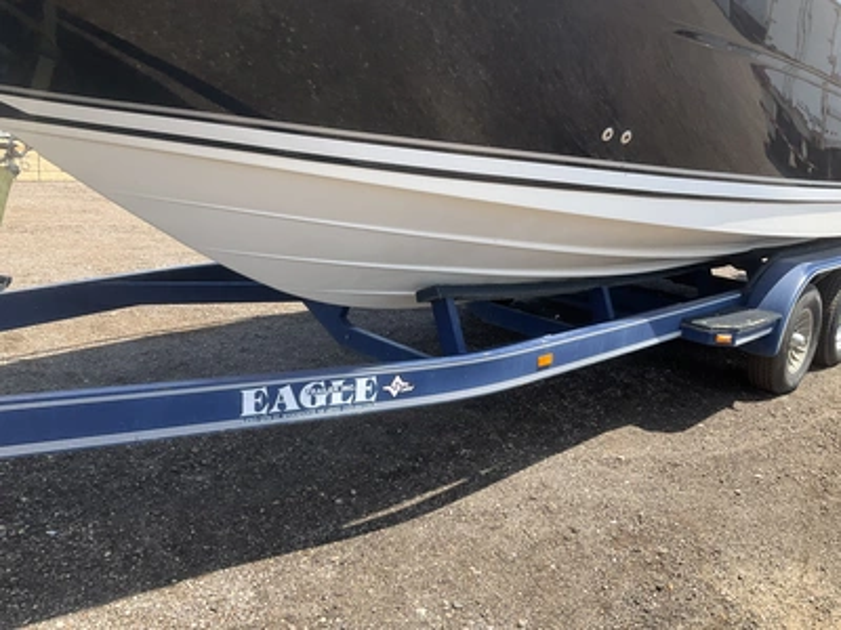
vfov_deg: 48.2
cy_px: 315
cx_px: 420
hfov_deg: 61.7
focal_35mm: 29
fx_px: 705
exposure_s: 1/739
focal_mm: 3
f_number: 1.8
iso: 25
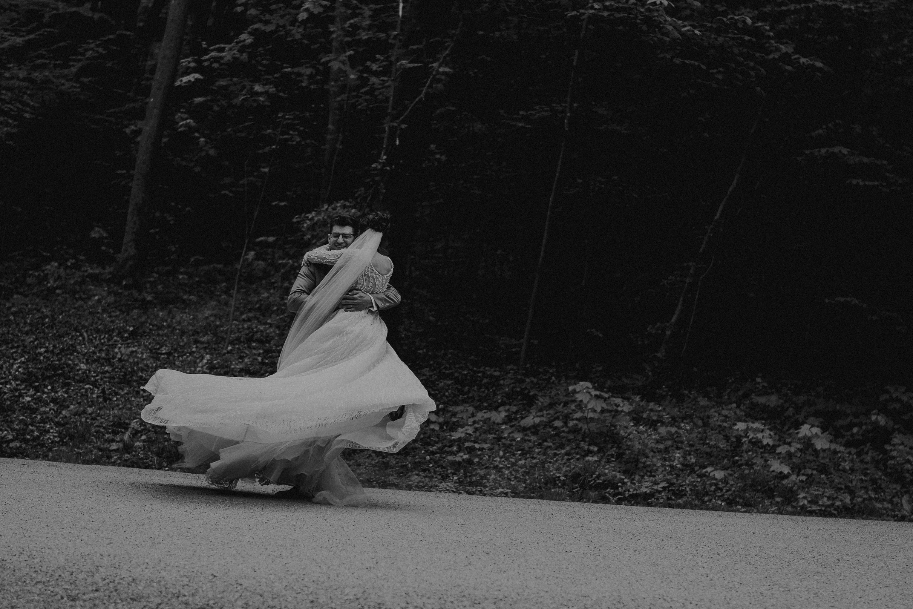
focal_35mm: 37
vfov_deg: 35.9
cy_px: 321
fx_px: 938
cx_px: 452
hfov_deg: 51.9
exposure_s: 1/3200
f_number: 1.6
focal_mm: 35
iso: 640
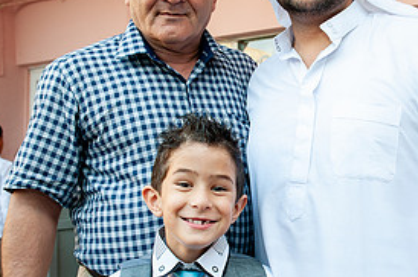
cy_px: 151
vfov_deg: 24.5
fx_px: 638
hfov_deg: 35.8
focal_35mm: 55
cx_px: 287
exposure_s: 1/250
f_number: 5
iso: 800
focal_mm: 26
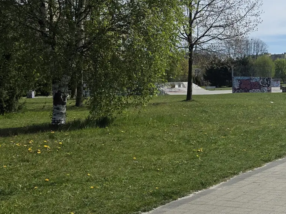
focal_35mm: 58
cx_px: 330
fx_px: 479
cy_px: 85
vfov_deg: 25.2
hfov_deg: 29.3
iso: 80
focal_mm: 6.3
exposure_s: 1/7944
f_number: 1.7
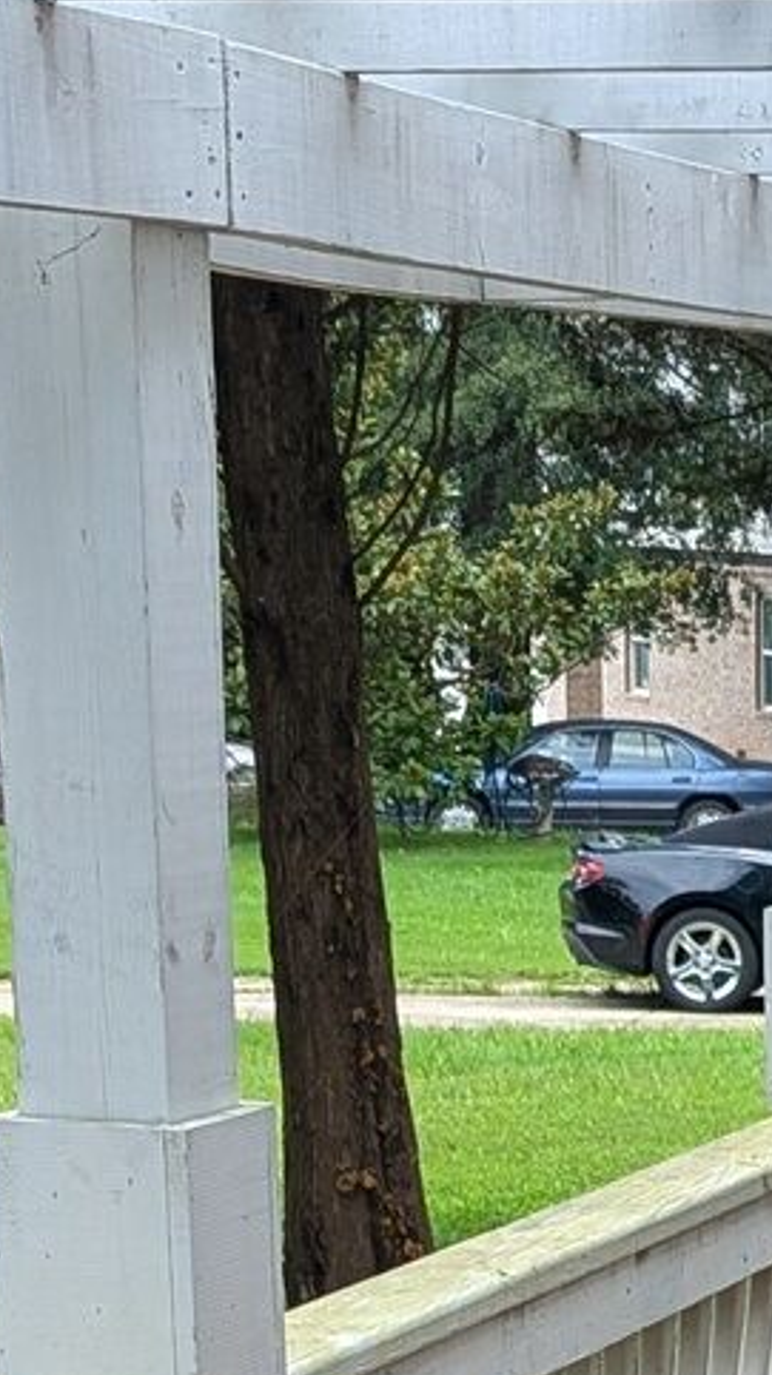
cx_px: 1161
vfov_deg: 15.7
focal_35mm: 125
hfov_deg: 9.4
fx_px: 4558
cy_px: 2101
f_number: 1.85
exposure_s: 1/536
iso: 43
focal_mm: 6.81
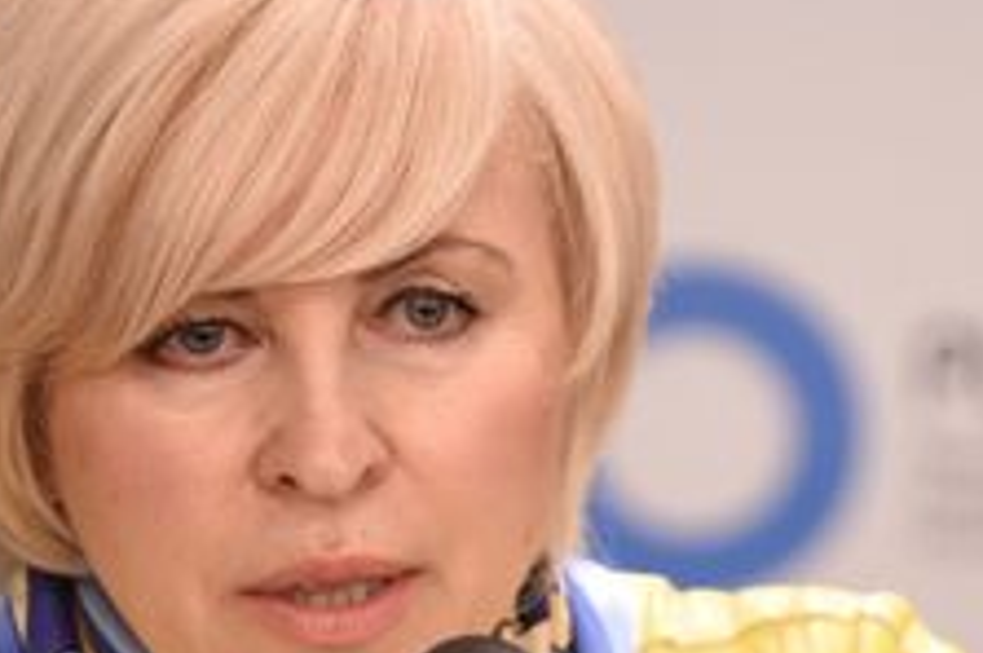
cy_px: 777
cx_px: 710
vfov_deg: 2.2
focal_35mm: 629
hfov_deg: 3.3
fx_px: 17150
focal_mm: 200
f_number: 2.8
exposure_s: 1/320
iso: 1600
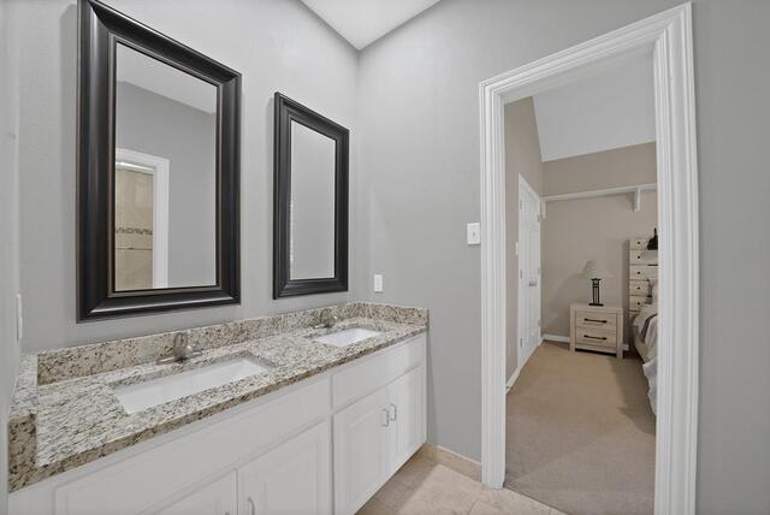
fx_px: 257
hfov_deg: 112.6
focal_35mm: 12
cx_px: 385
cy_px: 258
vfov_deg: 90.1
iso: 640
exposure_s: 1
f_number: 9
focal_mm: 12
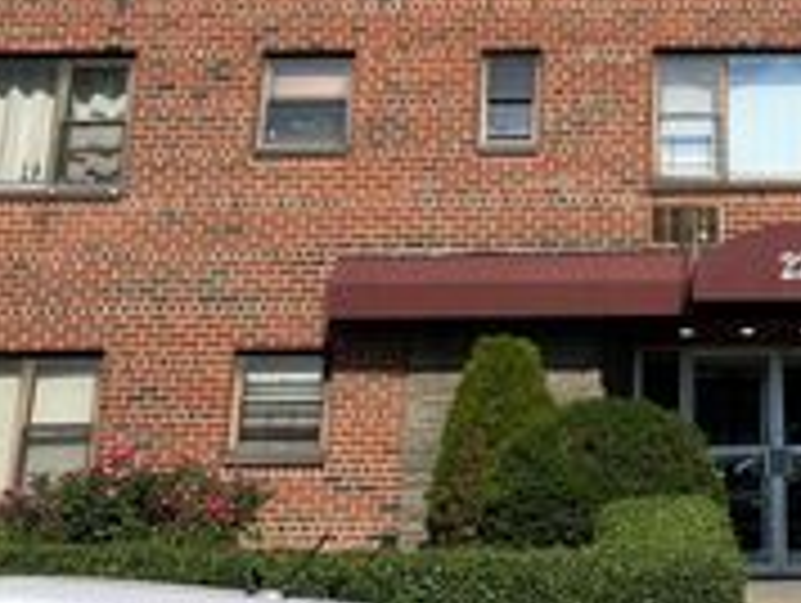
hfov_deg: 25.6
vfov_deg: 18.8
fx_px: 1691
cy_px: -173
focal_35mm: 73
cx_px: 756
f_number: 1.8
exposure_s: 1/3300
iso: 32
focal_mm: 4.25
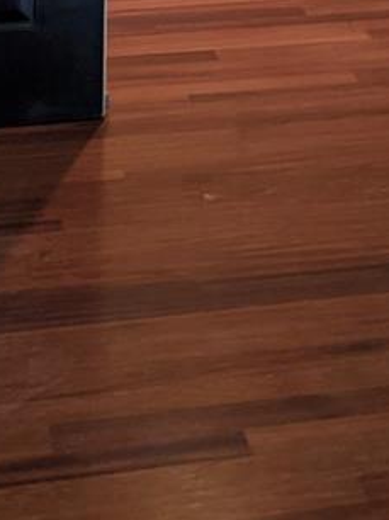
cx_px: 362
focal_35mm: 106
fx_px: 1590
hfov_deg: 13.8
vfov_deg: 16.5
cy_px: -321
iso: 127
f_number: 1.8
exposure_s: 1/24
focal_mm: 4.44
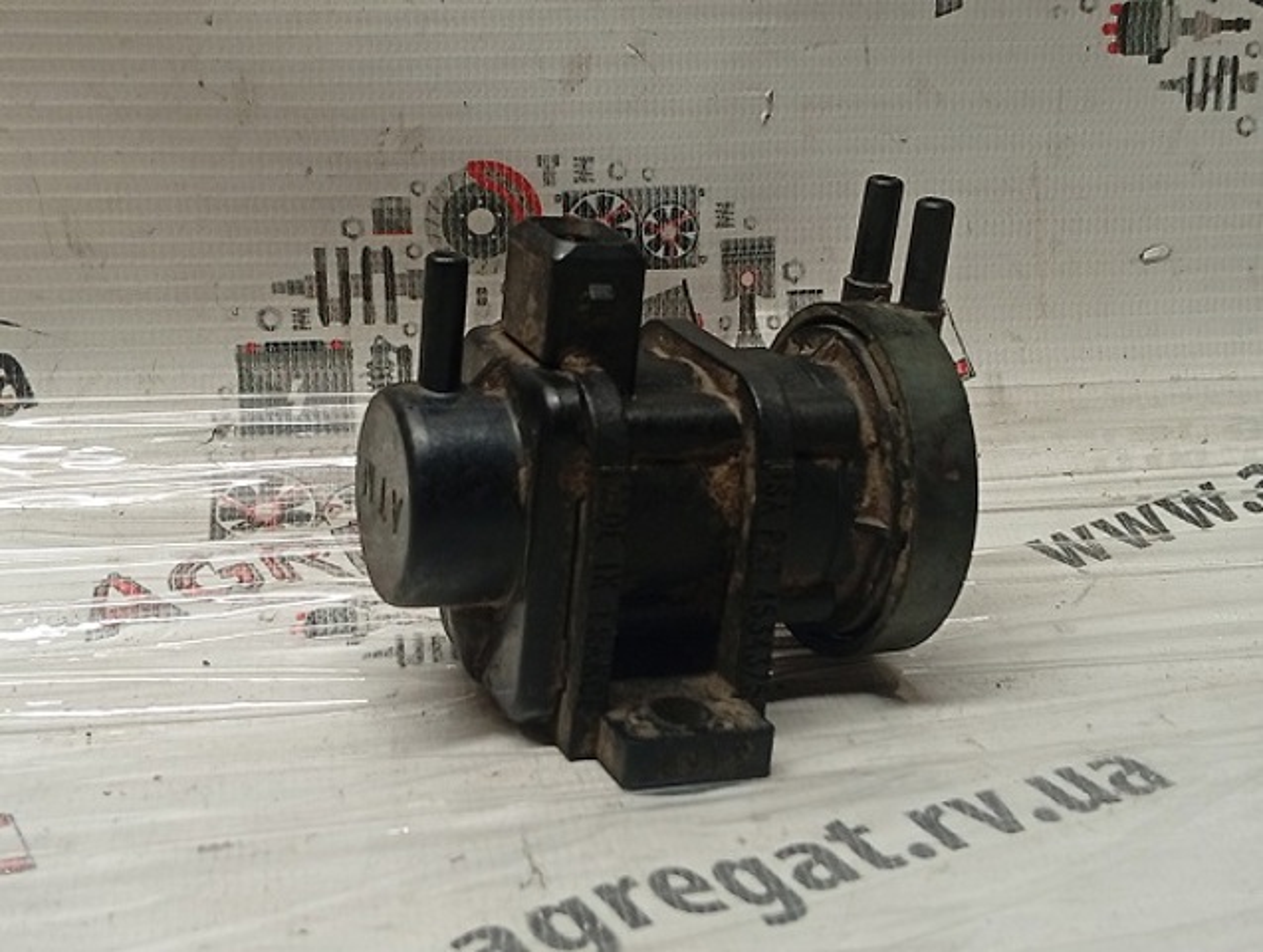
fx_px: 1900
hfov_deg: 36.8
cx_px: 632
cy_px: 476
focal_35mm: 52
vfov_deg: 28.1
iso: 189
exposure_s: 1/50
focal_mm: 3.96
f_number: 1.8
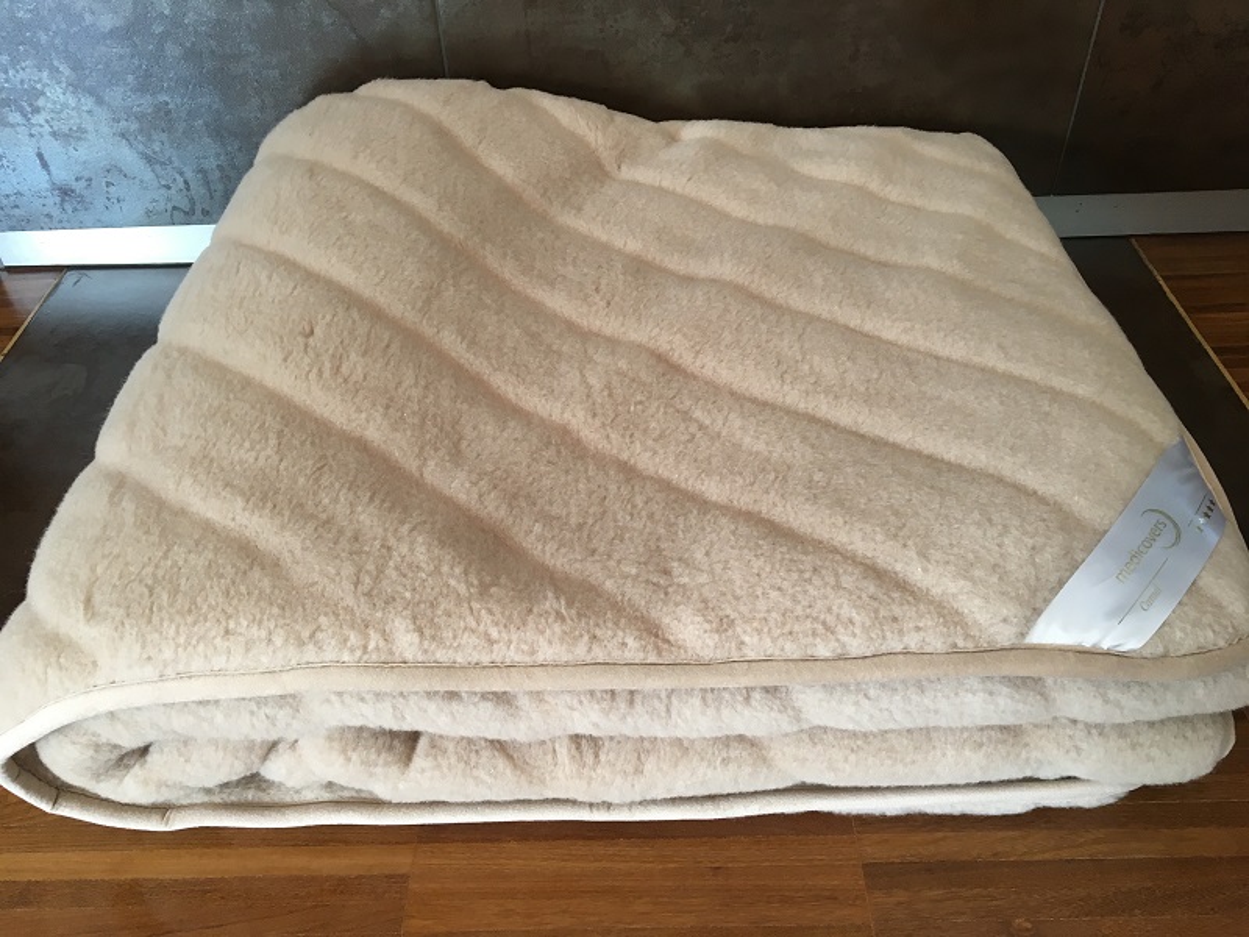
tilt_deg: -42.8
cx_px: 624
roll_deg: +3.7
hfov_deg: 61.7
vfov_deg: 48.2
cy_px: 468
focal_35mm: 29
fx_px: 1046
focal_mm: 4.15
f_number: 2.2
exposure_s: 1/33
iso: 80
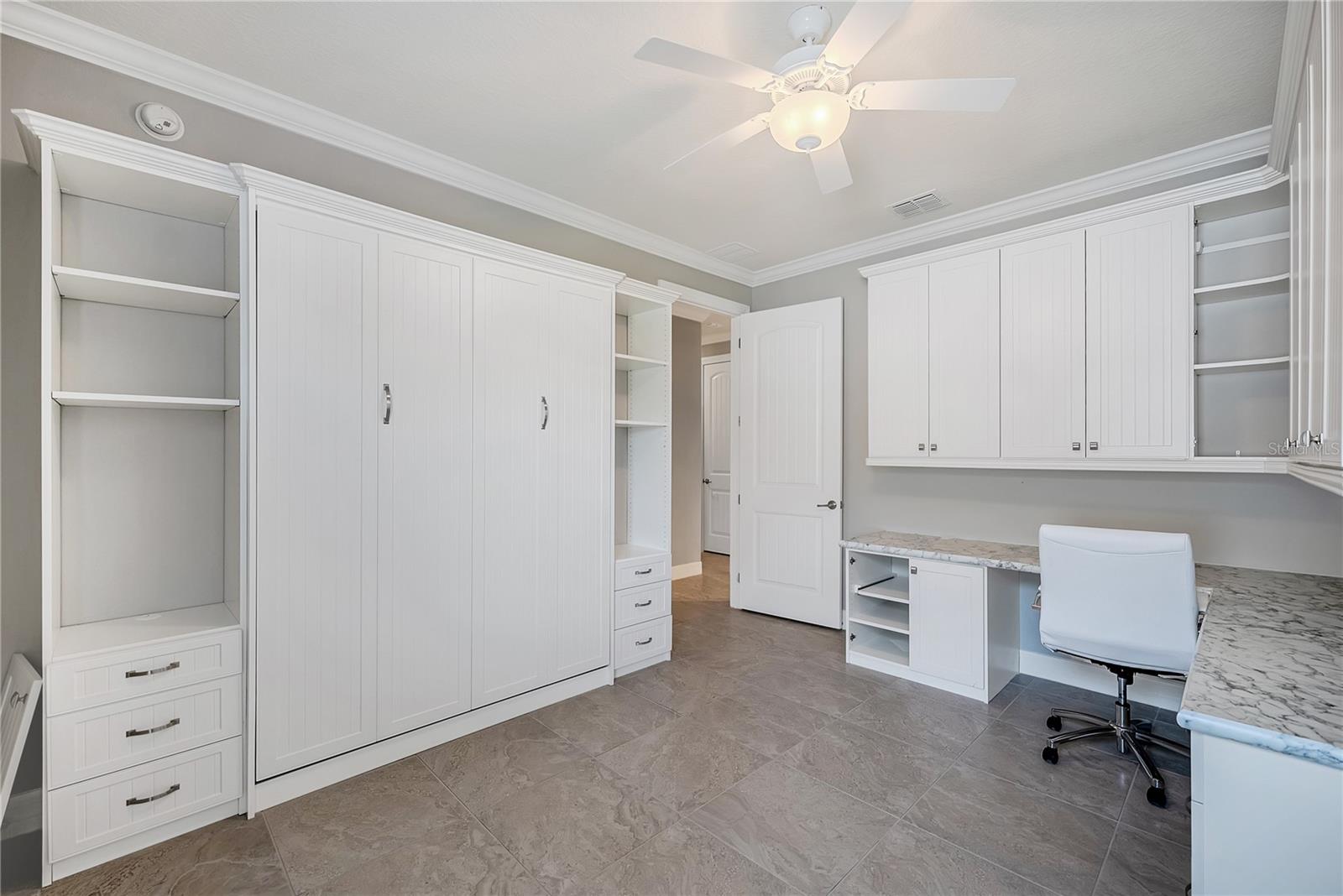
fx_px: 522
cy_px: 448
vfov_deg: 81.3
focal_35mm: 14
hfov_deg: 104.2
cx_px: 672
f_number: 4.5
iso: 500
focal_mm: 14
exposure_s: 1/800
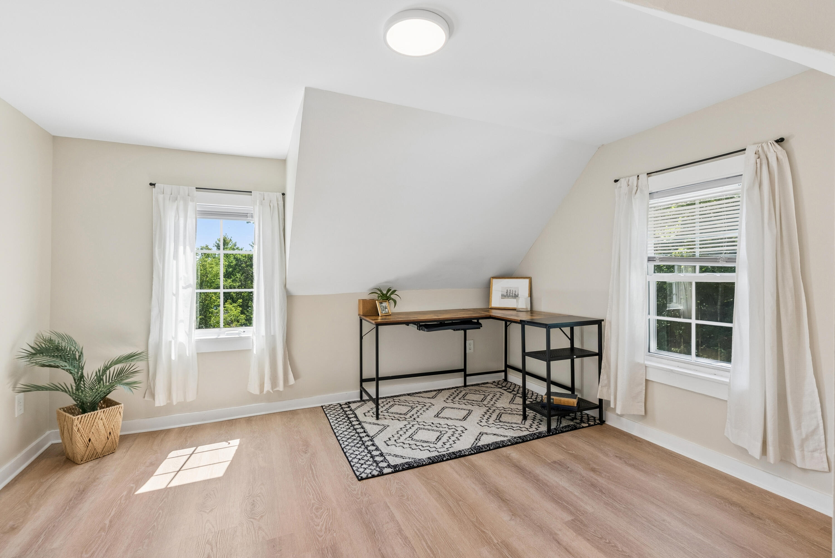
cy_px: 279
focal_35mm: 16
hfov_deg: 96.7
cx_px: 418
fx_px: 371
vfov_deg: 73.8
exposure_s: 1/80
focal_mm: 16
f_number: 7.1
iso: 640
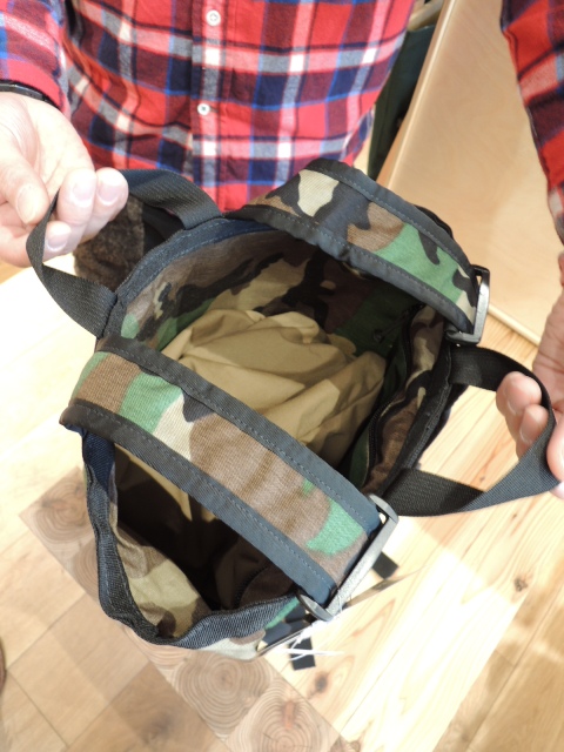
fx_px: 521
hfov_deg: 56.8
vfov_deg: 71.6
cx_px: 282
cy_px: 376
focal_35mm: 24
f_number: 2.5
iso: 100
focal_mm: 4.3
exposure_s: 1/2
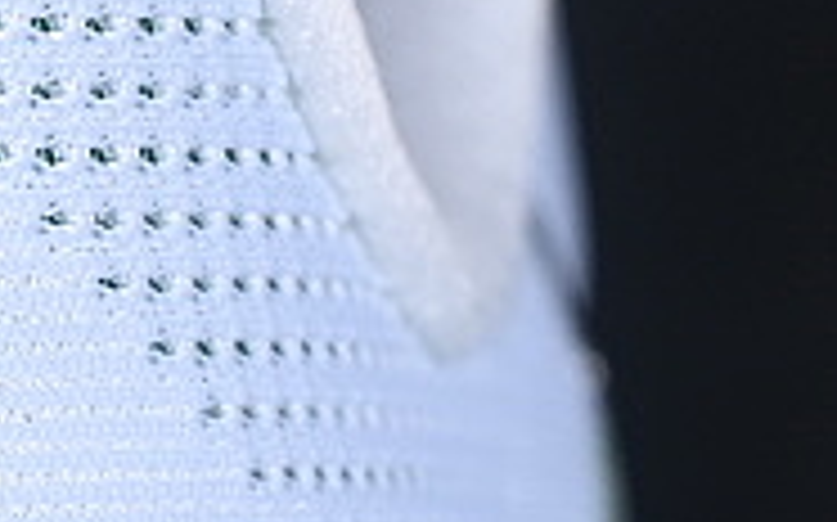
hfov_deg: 4.7
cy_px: 1017
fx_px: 10099
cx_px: -670
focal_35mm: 443
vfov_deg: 2.9
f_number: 7.1
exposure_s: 1/80
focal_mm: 50
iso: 160
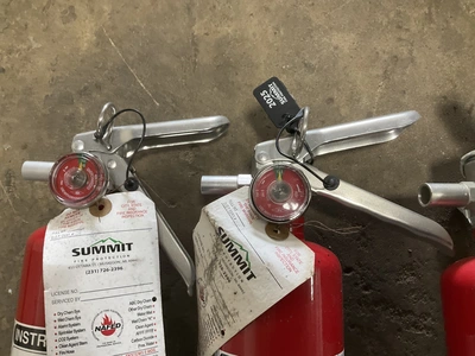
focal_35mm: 29
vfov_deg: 48.2
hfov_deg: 61.7
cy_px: 178
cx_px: 238
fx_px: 398
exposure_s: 1/60
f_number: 1.8
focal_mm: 3
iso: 200
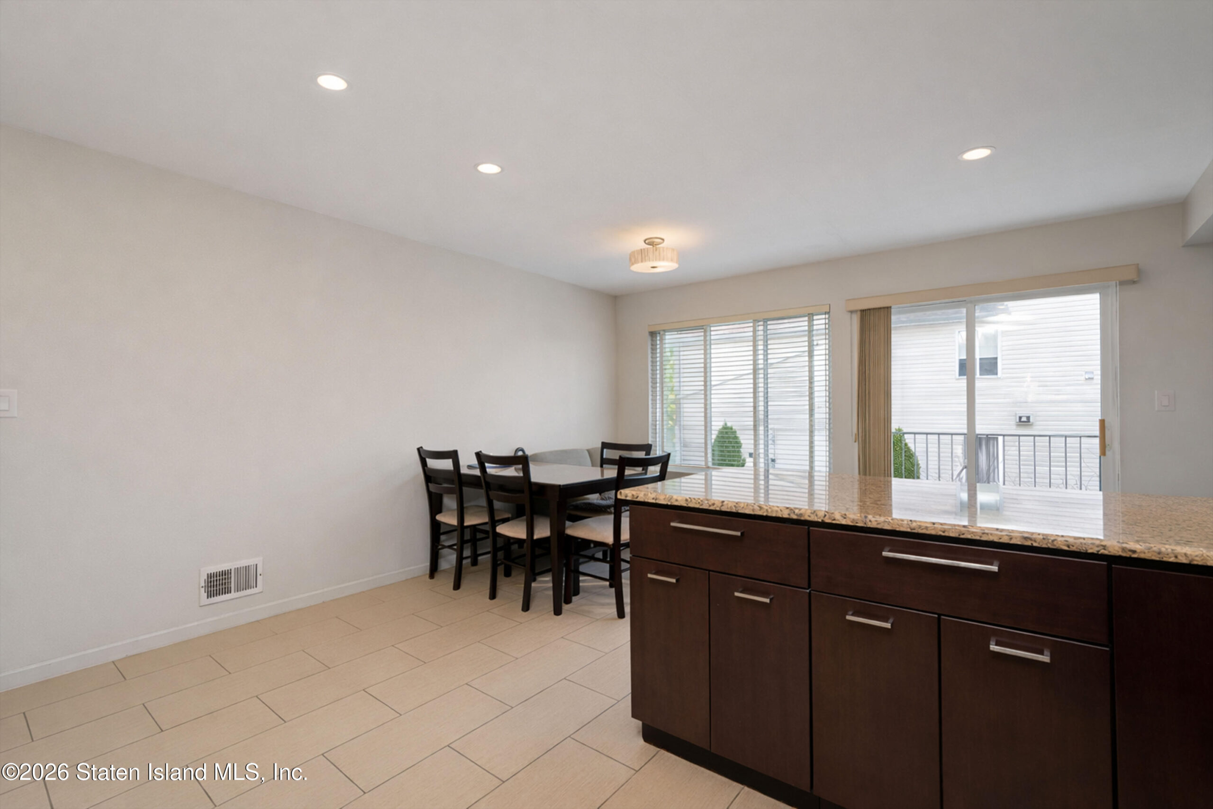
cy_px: 404
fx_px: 539
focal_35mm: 16
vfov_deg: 73.8
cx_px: 606
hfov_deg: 96.7
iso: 64
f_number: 5.6
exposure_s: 1/60
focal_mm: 16
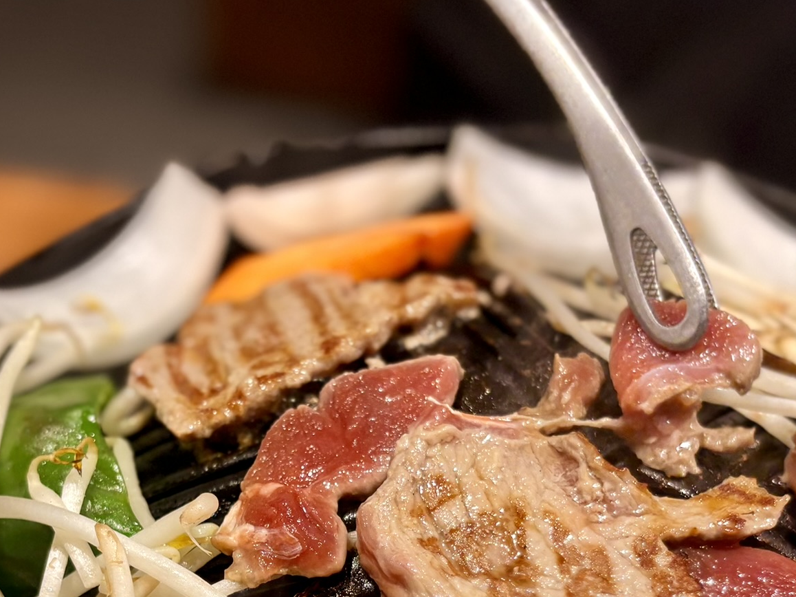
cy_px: 450
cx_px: 322
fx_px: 1058
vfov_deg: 30.9
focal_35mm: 46
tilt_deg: -54.0
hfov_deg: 41.1
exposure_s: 1/121
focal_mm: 5.96
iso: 100
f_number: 1.6
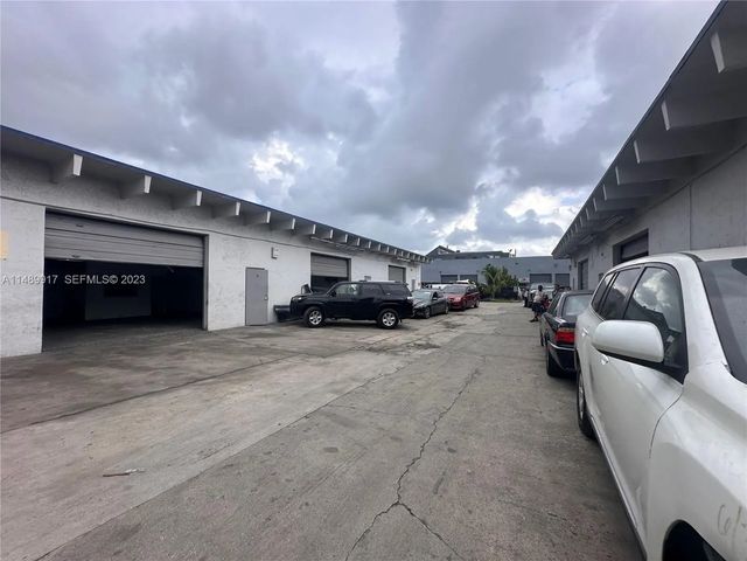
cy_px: 280
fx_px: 302
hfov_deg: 102.1
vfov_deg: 85.7
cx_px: 374
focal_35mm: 14
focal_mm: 2.22
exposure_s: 1/615
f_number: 2.2
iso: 40
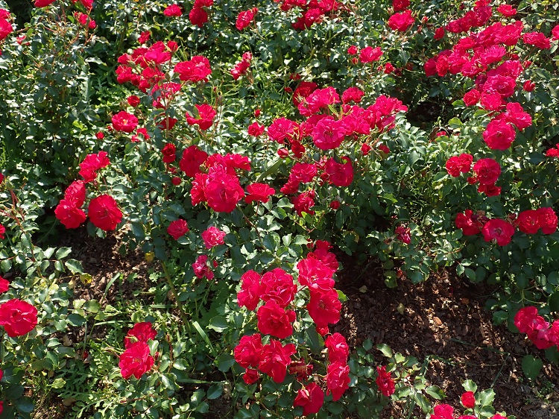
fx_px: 484
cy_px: 210
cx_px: 280
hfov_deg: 60.0
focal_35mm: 30
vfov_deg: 46.8
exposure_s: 1/320
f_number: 3.2
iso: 100
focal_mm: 5.5
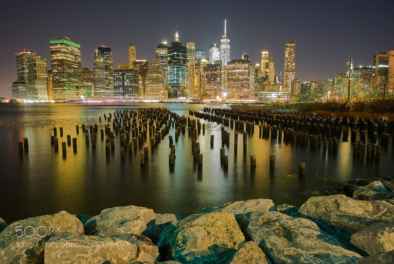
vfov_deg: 51.4
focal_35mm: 25
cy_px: 132
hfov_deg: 71.4
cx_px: 197
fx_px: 274
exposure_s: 30
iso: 320
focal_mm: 25
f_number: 5.6
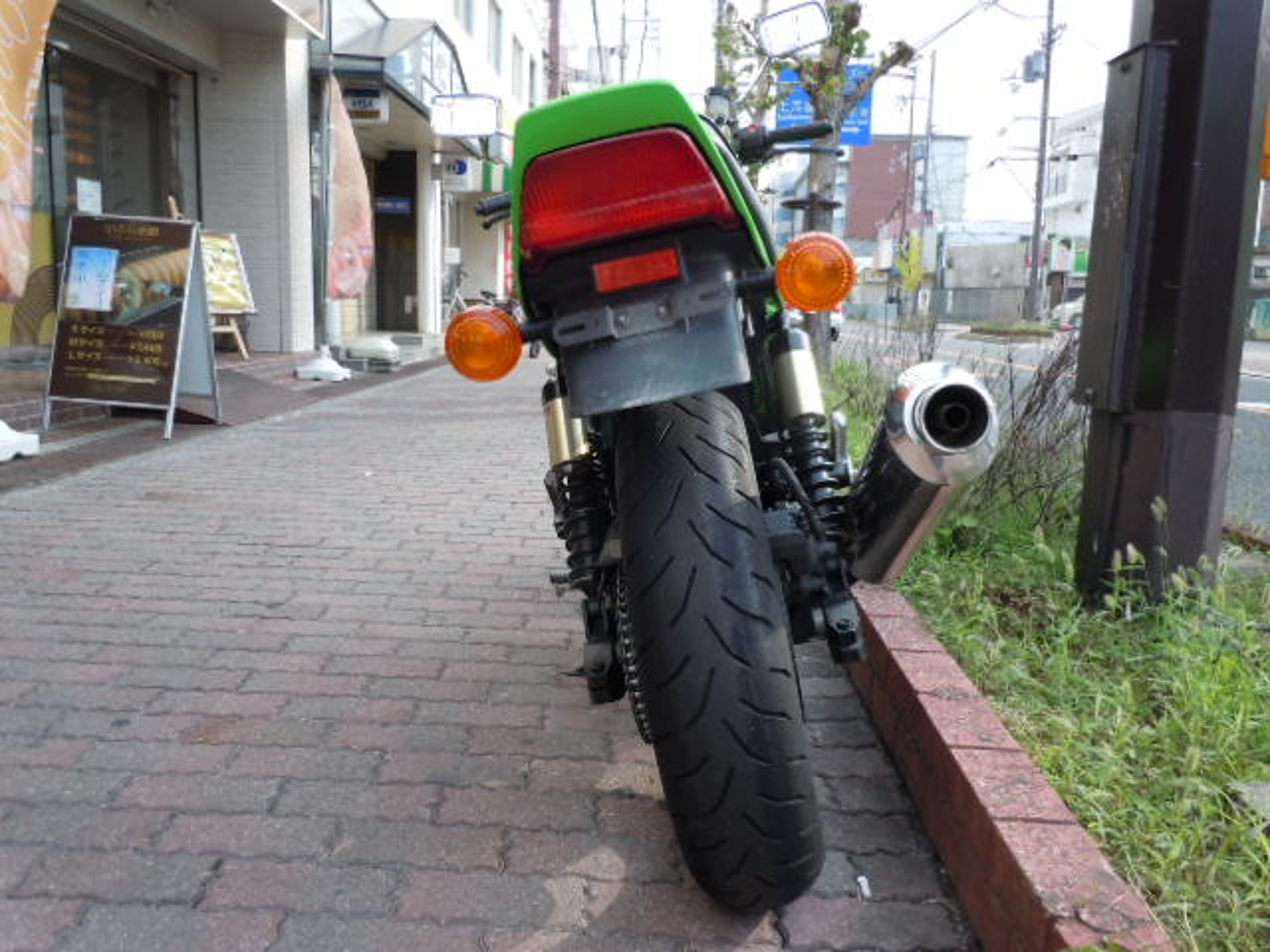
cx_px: 635
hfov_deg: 63.4
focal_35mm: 28
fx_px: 1027
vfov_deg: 49.7
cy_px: 476
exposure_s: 1/160
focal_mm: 5
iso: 100
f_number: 3.7
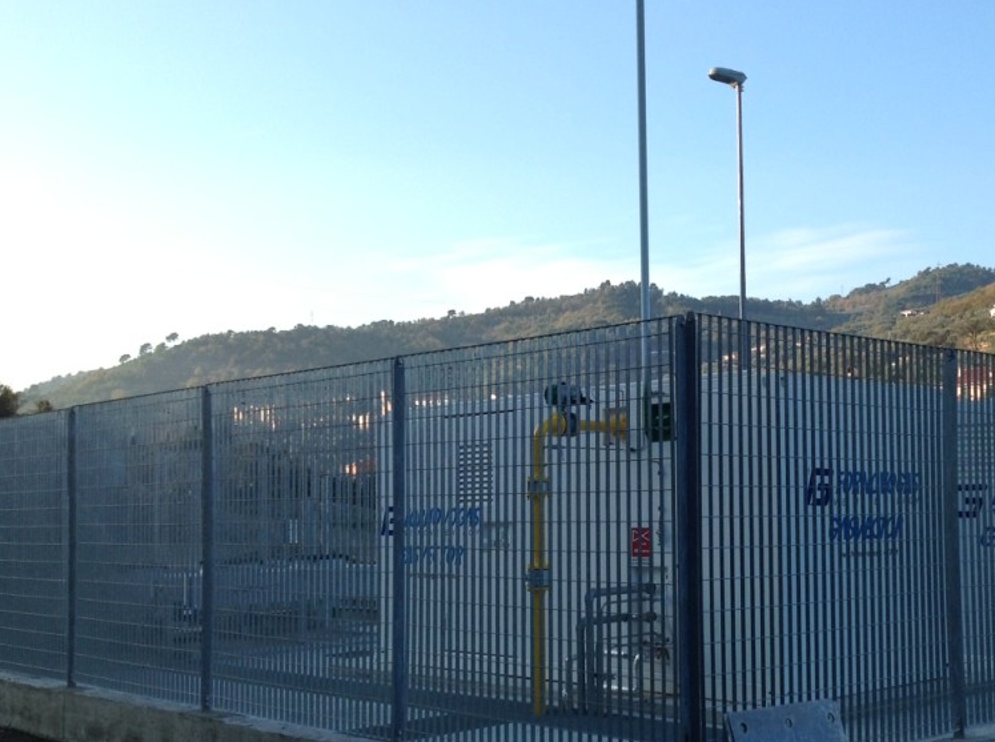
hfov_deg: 39.2
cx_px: 675
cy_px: 460
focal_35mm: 48
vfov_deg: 30.0
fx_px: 1377
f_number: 2.4
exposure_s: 1/719
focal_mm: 4.28
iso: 50
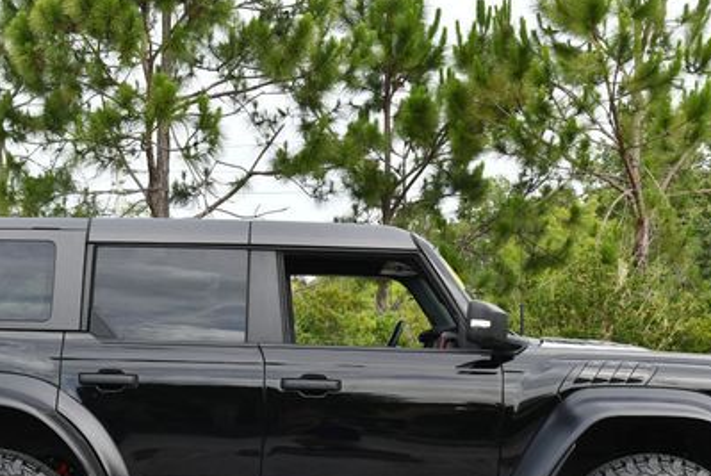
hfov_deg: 21.9
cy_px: 371
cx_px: 310
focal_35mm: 93
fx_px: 1839
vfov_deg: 14.7
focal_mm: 29
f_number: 5.6
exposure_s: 1/250
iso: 200
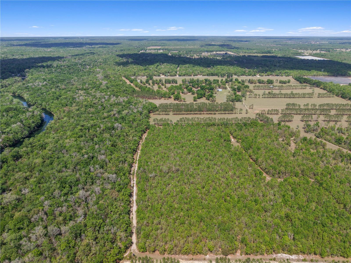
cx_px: 176
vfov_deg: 56.8
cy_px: 132
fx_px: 243
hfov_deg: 71.6
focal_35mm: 24
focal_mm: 8.67
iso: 140
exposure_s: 1/4000
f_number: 1.8
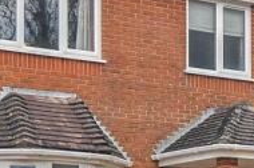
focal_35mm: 162
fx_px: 1141
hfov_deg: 12.4
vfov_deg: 8.3
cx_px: 295
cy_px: 210
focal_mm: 20
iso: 160
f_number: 8
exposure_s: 1/320
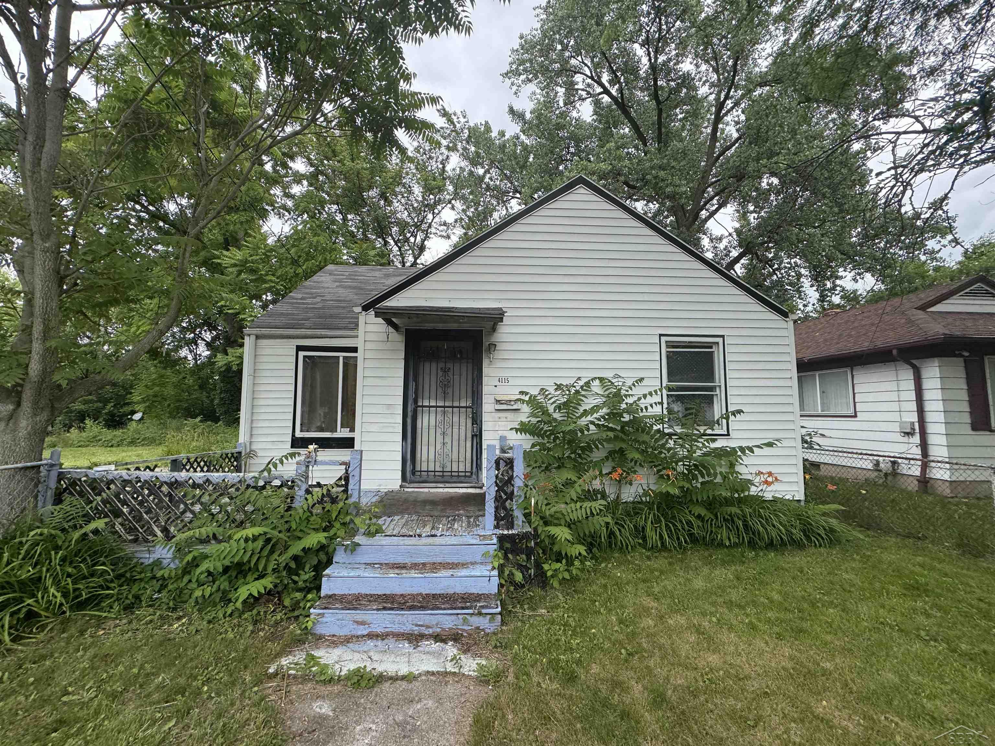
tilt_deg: +6.9
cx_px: 498
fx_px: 402
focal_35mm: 14
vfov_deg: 85.7
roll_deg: -0.1
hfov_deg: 102.1
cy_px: 373
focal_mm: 2.22
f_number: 2.2
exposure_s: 1/392
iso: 40
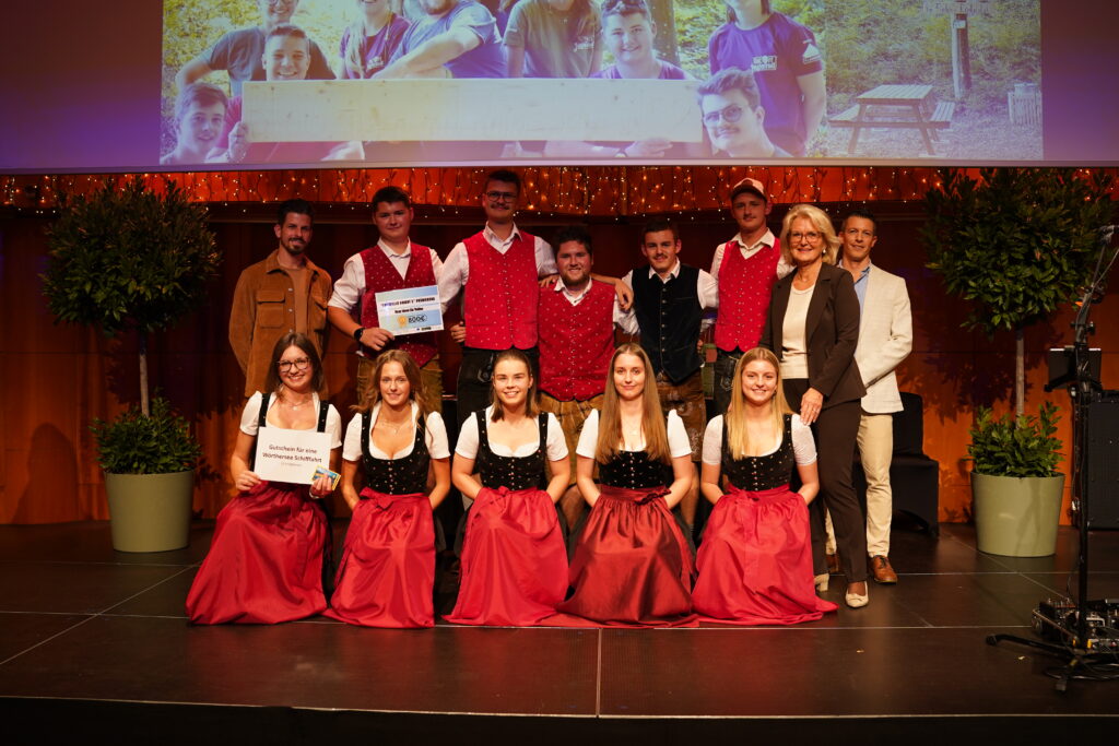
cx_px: 560
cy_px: 373
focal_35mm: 35
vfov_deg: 37.9
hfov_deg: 54.4
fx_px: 1088
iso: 800
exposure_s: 1/125
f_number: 3.2
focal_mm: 35
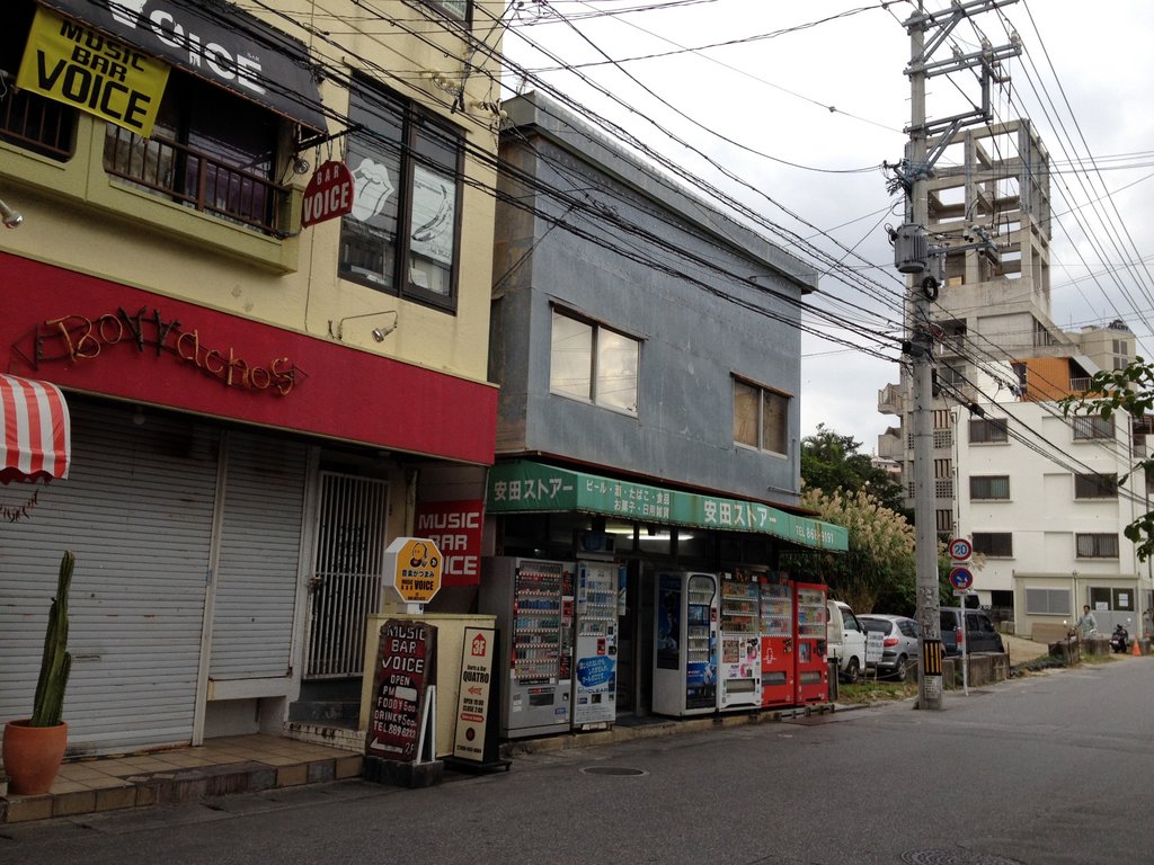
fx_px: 1167
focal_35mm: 35
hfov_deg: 52.6
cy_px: 432
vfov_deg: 40.7
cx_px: 577
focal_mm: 4.28
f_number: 2.4
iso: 50
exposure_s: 1/305
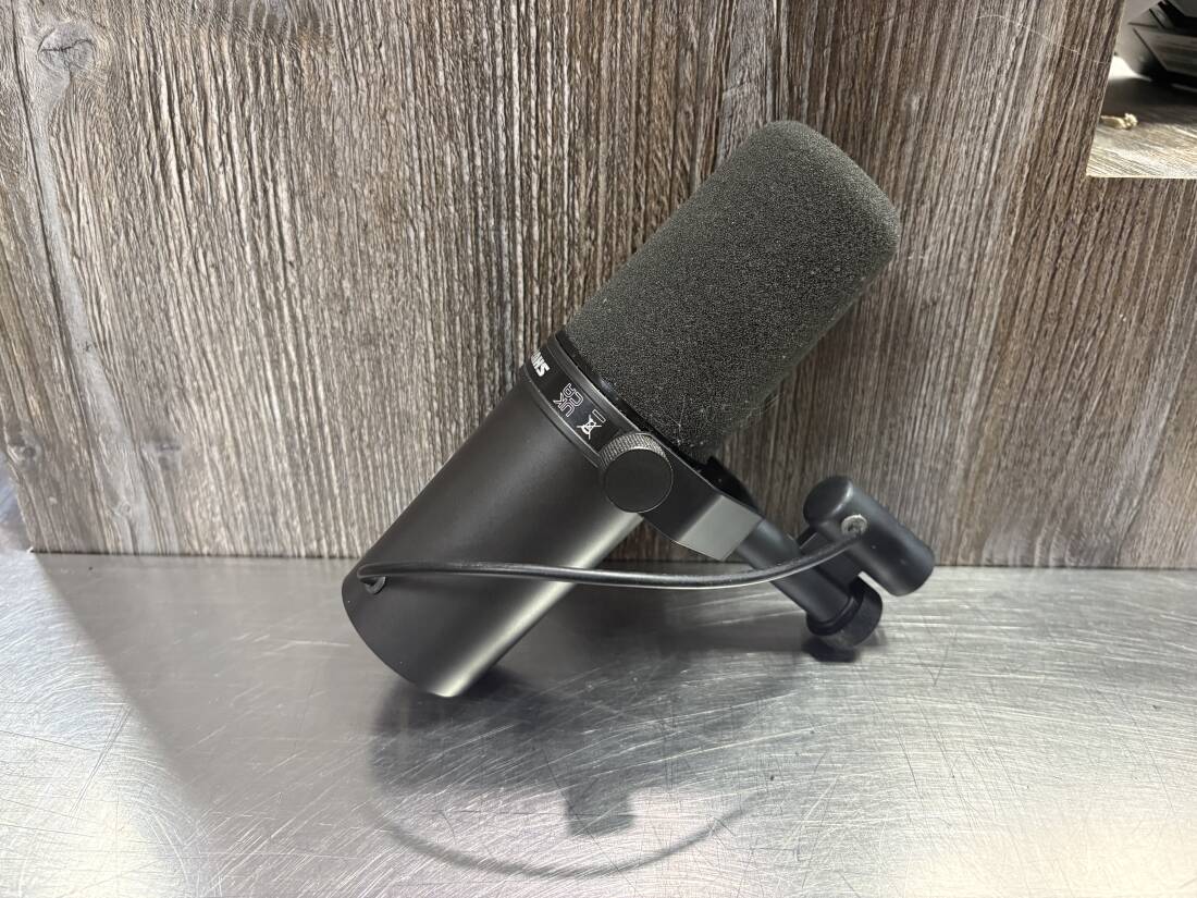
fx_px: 899
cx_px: 598
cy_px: 449
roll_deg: -0.5
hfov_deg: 67.3
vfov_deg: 53.1
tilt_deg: -28.3
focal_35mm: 26
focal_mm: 5.96
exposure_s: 1/60
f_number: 1.6
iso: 200
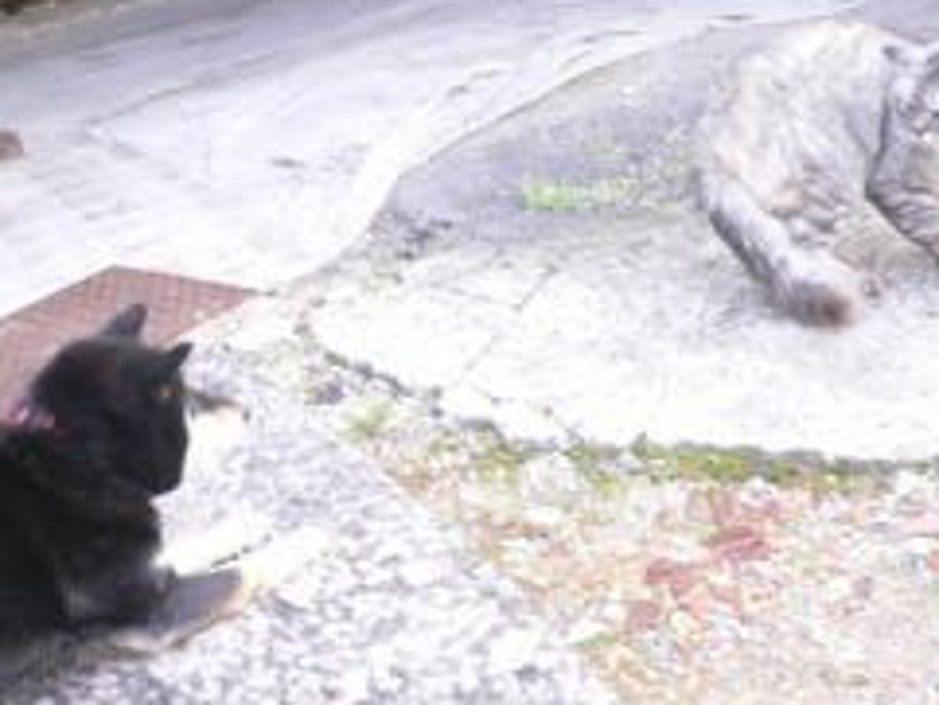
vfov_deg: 24.9
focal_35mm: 58
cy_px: 171
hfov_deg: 33.0
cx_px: 335
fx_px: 1574
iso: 200
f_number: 2.8
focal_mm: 5.8
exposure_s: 1/20
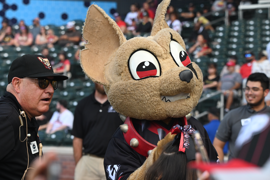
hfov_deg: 13.7
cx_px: 135
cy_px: 90
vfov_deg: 9.1
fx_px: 1124
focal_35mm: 150
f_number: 8
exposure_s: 1/640
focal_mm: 150
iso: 2000
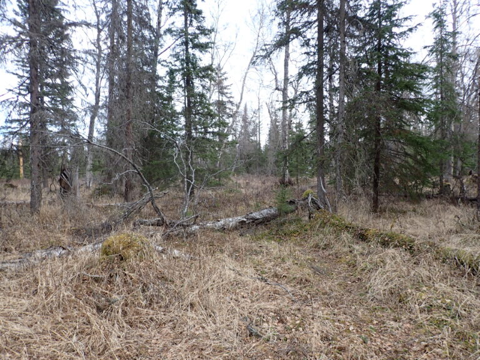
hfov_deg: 69.4
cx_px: 240
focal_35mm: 25
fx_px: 347
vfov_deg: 54.9
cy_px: 180
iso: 100
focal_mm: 4.5
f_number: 2.8
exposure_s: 1/320
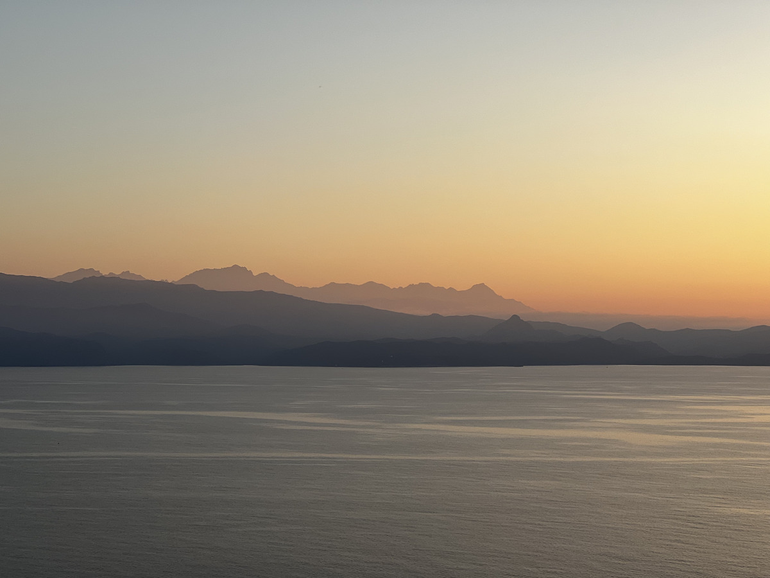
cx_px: 385
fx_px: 1713
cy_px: 289
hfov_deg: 25.3
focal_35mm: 77
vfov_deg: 19.1
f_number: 2.8
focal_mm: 9
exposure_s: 1/271
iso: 32
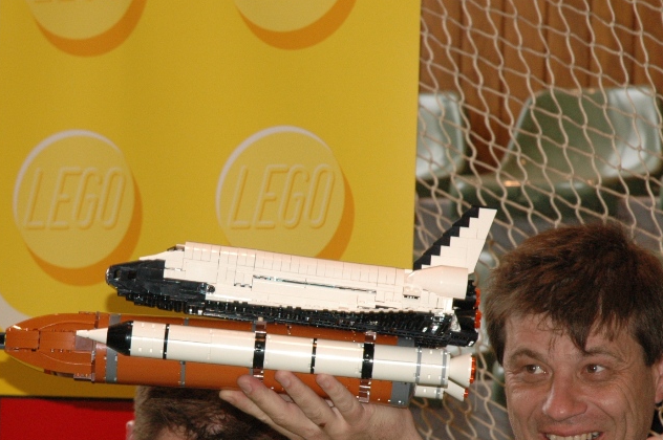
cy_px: 296
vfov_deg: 8.1
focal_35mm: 170
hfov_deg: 12.1
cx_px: 292
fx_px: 3128
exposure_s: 1/50
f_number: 7.1
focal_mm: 70
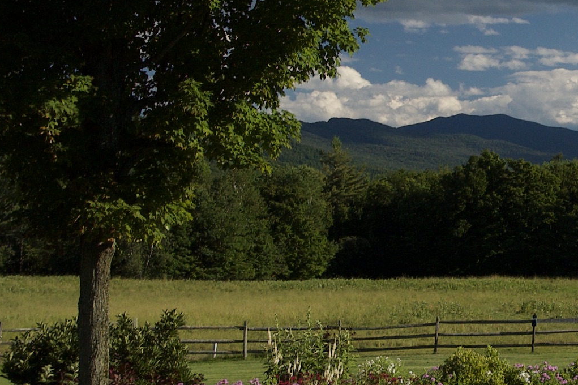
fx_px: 1701
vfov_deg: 12.9
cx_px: 700
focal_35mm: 106
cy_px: 146
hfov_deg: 18.3
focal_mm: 24
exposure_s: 1/180
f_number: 7.1
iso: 200
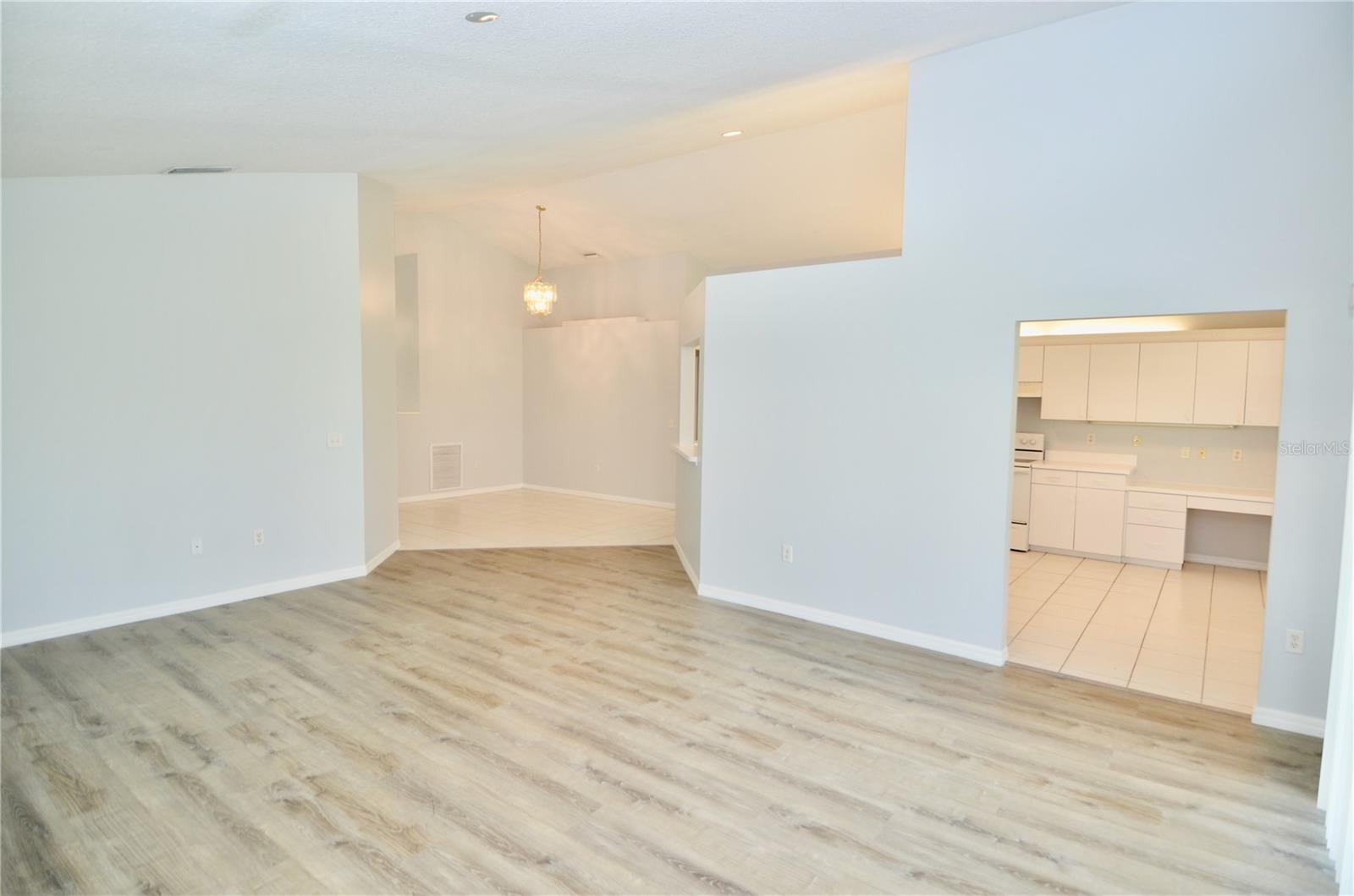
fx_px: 675
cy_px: 448
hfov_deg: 90.1
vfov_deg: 67.1
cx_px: 677
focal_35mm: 18
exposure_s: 1/60
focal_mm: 12
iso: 220
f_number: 4
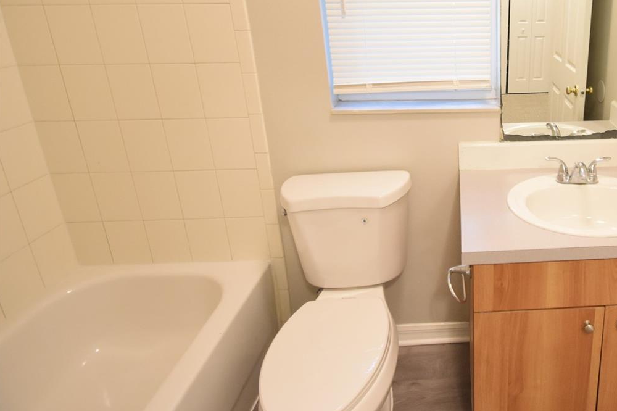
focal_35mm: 24
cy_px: 110
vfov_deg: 51.2
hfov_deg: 67.1
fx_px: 411
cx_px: 491
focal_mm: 10
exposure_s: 1/60
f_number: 3.5
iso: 1800
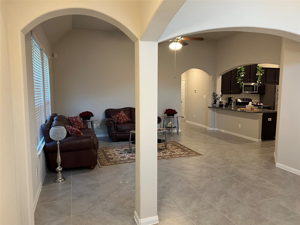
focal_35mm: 26
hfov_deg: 67.3
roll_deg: -0.6
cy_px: 112
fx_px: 225
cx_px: 150
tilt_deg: -5.8
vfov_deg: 53.1
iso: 125
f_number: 1.5
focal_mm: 5.7
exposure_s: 1/60
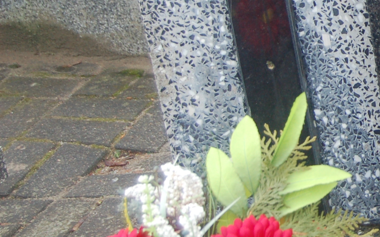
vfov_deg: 8.5
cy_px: -23
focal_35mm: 153
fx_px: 1589
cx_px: 543
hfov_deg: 13.0
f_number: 5
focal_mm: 35
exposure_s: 1/100
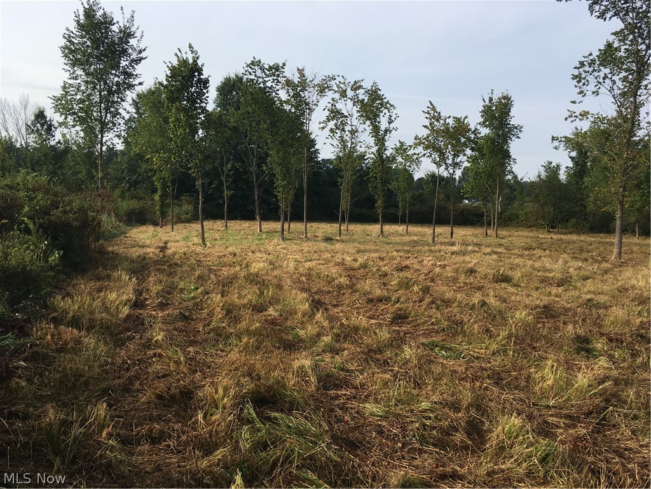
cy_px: 244
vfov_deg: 48.2
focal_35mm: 29
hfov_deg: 61.7
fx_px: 545
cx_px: 326
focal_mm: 4.15
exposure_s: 1/1148
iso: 25
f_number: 2.2
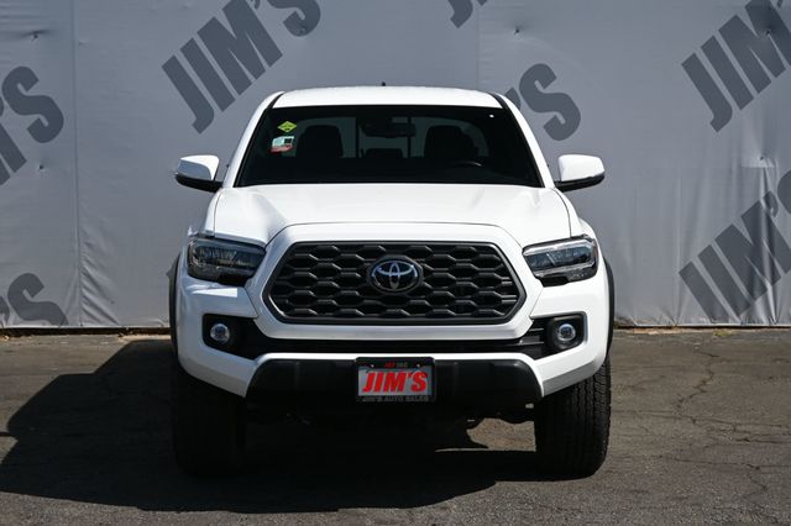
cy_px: 263
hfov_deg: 29.9
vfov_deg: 20.1
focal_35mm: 68
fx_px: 1482
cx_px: 396
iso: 100
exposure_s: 1/320
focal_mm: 45
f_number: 6.3
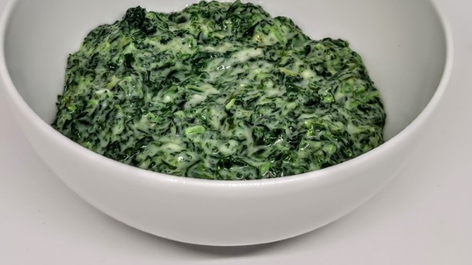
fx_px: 876
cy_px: 95
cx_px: 201
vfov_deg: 17.2
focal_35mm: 70
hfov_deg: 30.1
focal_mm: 5.56
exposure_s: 1/100
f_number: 1.6
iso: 100
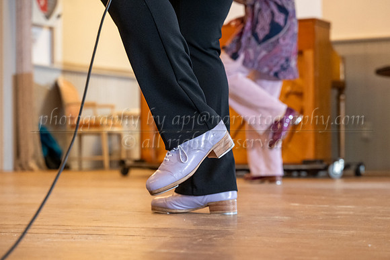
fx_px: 935
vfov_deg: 15.8
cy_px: 146
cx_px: 217
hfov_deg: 23.5
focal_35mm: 86
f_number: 4
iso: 1600
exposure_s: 1/200
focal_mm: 75
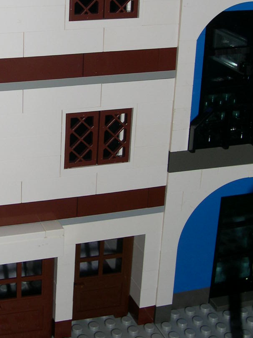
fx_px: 731
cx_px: 34
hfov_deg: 19.3
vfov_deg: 25.6
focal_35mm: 75
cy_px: 72
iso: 100
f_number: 7.6
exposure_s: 1/60
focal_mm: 8
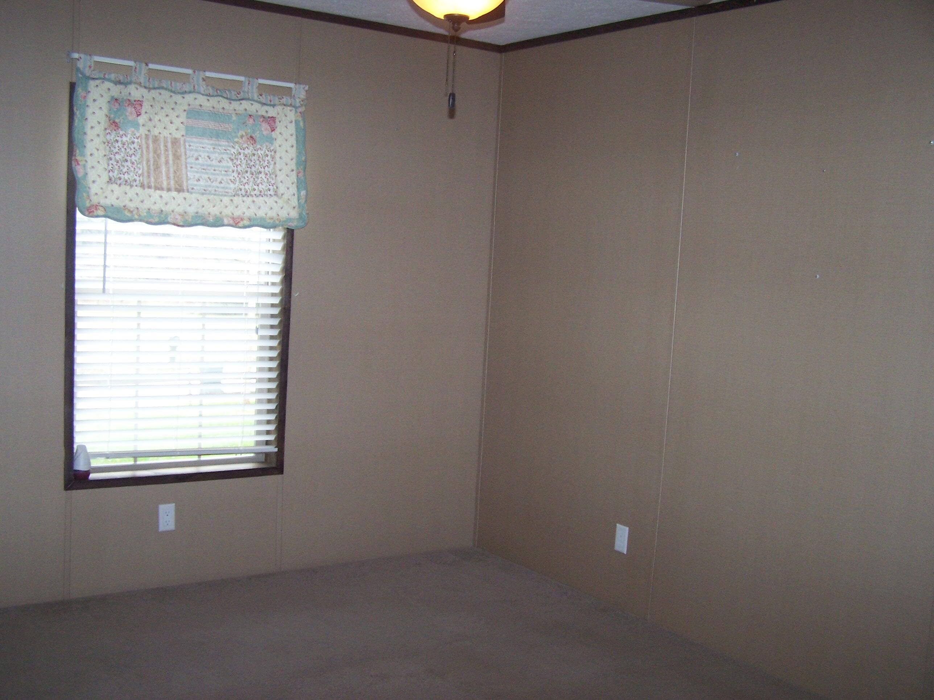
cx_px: 467
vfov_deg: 37.7
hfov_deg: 49.0
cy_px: 350
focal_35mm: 38
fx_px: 1025
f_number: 2.8
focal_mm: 6.3
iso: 140
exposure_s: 1/60
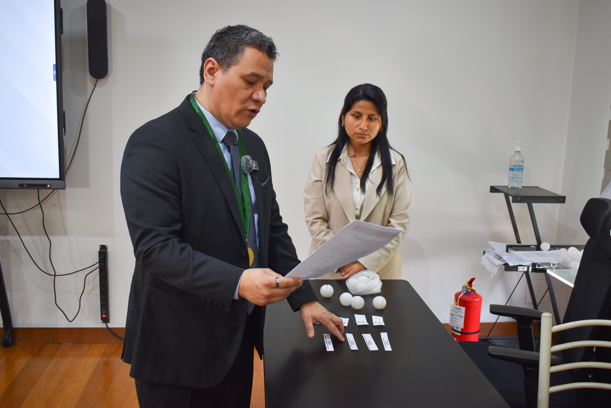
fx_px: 611
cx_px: 306
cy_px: 204
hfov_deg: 53.1
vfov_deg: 36.9
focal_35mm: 36
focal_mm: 24
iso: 560
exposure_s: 1/60
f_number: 4
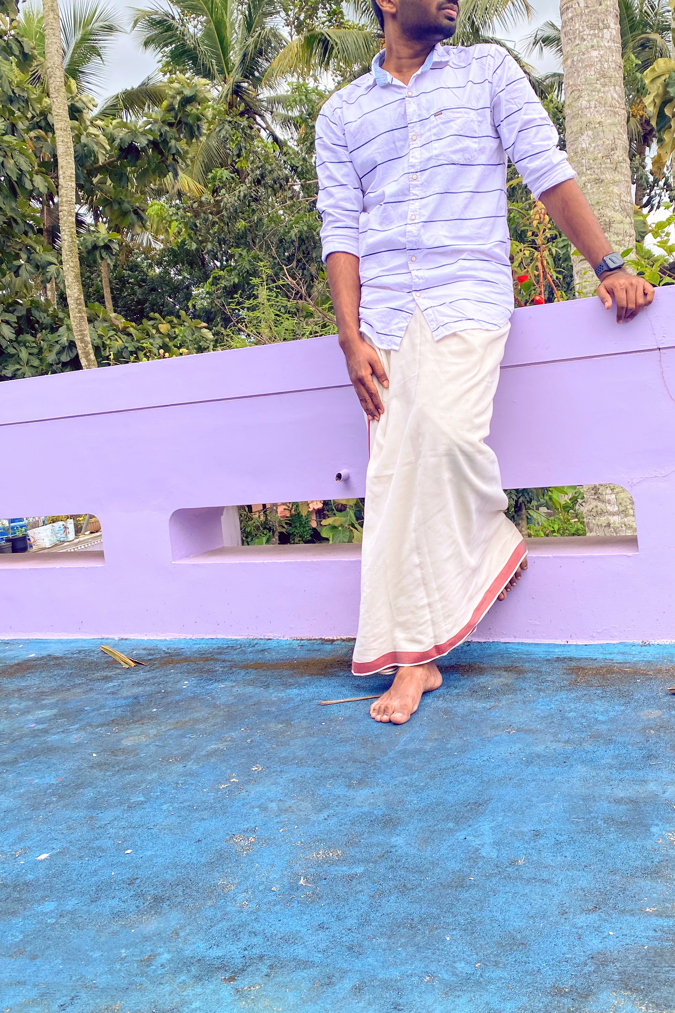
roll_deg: +6.5
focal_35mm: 33
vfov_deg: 57.1
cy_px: 458
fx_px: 928
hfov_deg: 39.9
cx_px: 391
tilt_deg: -4.9
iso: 32
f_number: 1.8
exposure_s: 1/1300
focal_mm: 4.25
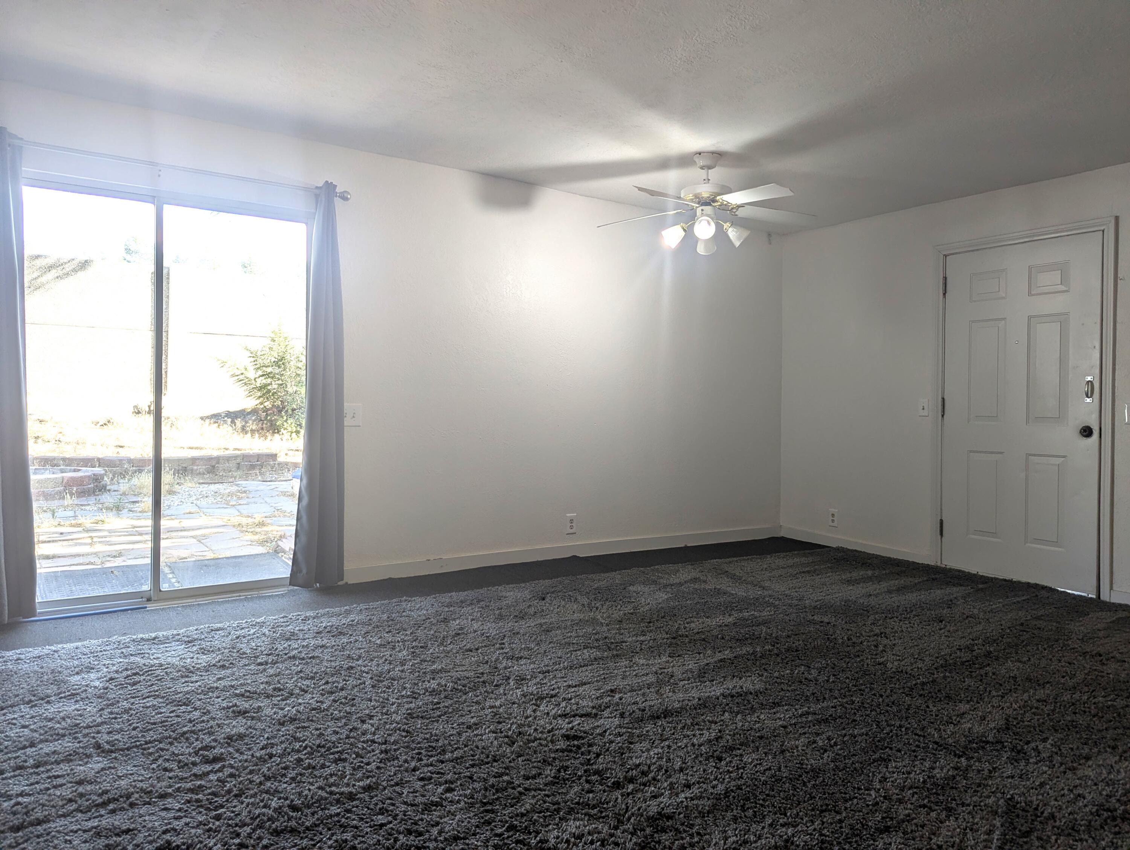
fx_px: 784
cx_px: 565
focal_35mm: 24
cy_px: 425
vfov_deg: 56.9
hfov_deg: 71.5
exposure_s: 1/140
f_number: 1.85
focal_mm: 6.81
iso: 32
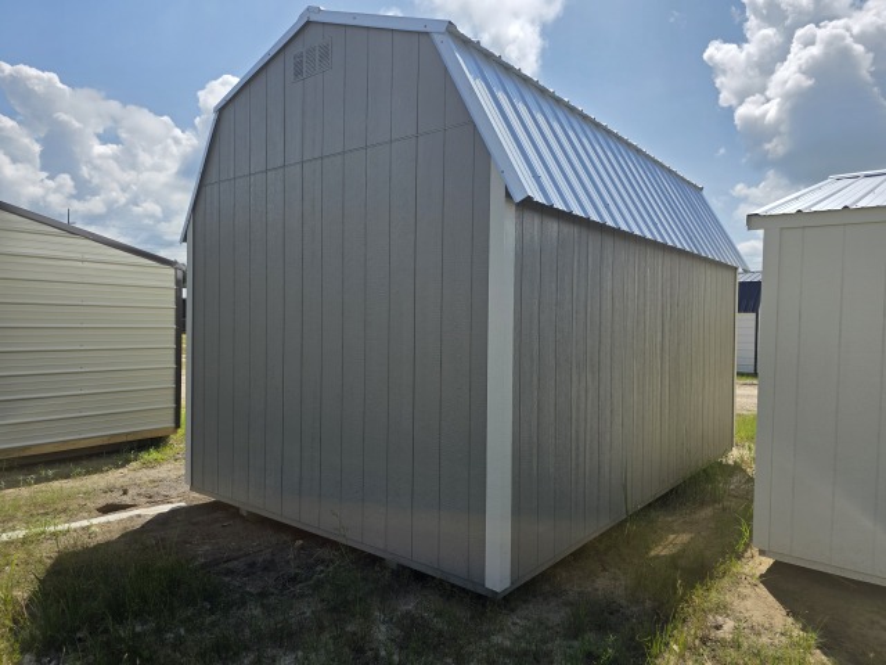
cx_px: 443
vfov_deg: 58.9
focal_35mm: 23
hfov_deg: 73.9
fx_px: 589
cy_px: 332
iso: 80
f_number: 1.7
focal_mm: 6.3
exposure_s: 1/7626
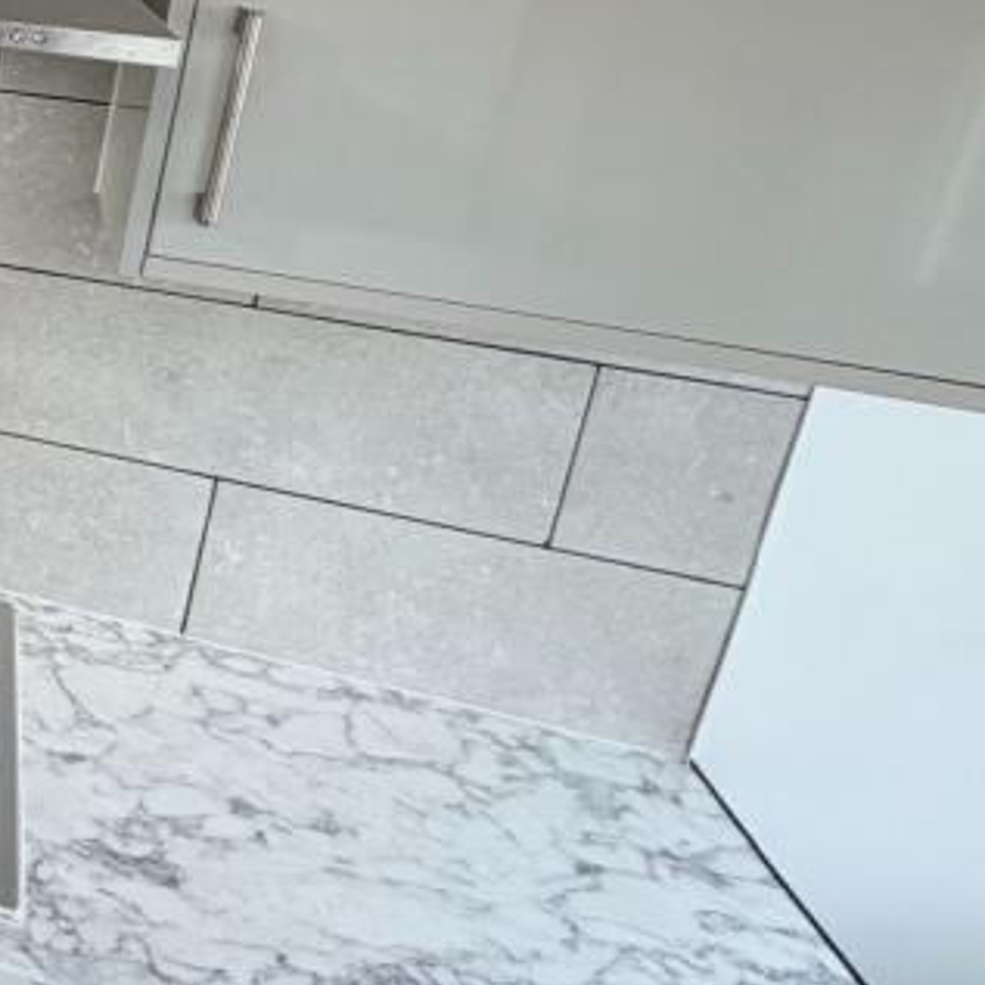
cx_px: -503
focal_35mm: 40
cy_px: 168
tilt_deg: -13.7
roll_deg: -4.9
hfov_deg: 27.8
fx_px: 1288
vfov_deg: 39.8
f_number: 2.2
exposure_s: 1/121
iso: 160
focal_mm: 2.22
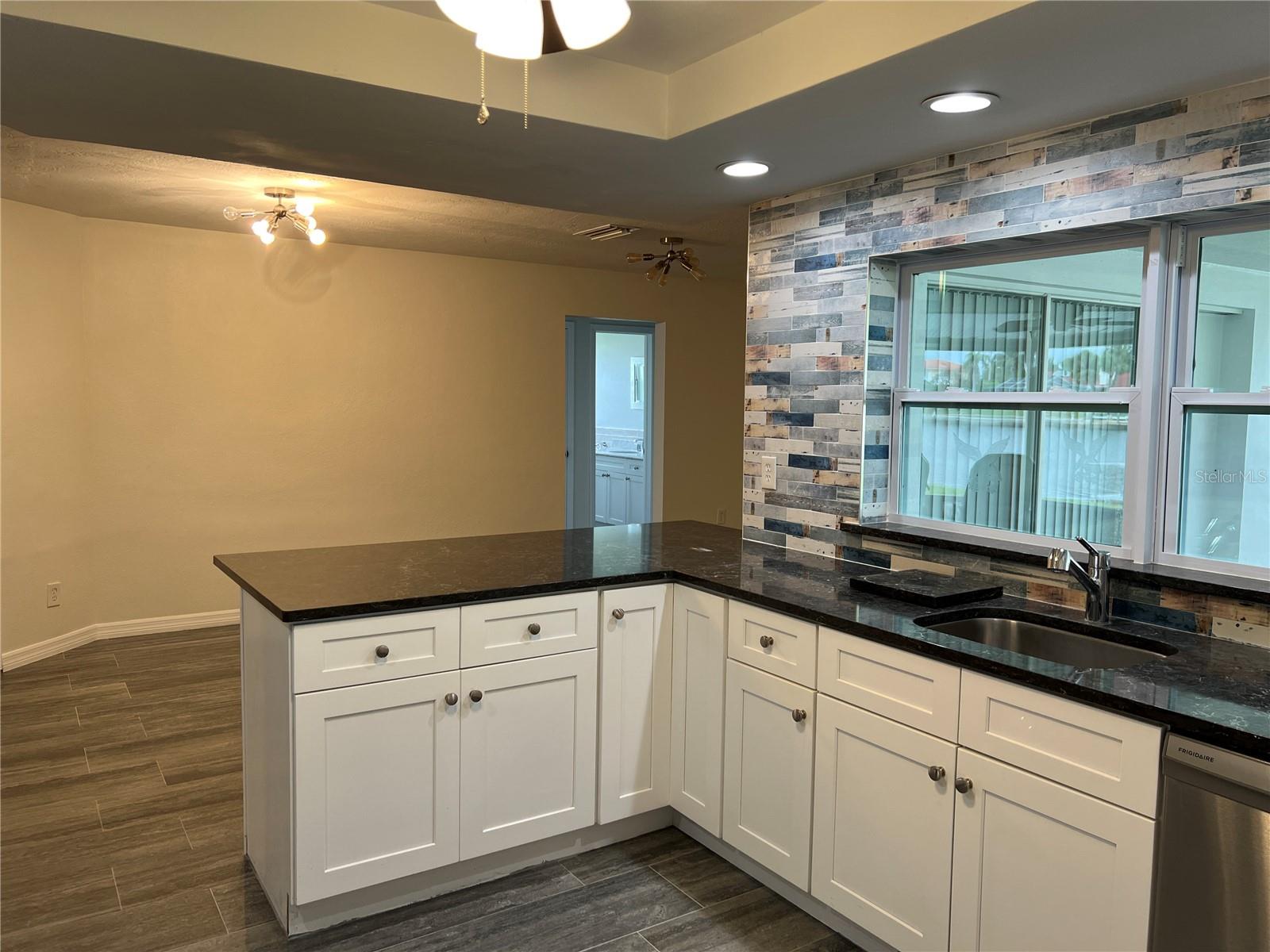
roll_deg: -1.1
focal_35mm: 26
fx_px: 954
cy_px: 476
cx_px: 635
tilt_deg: -5.8
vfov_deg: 53.1
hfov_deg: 67.3
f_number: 1.5
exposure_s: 1/120
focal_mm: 5.7
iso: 80
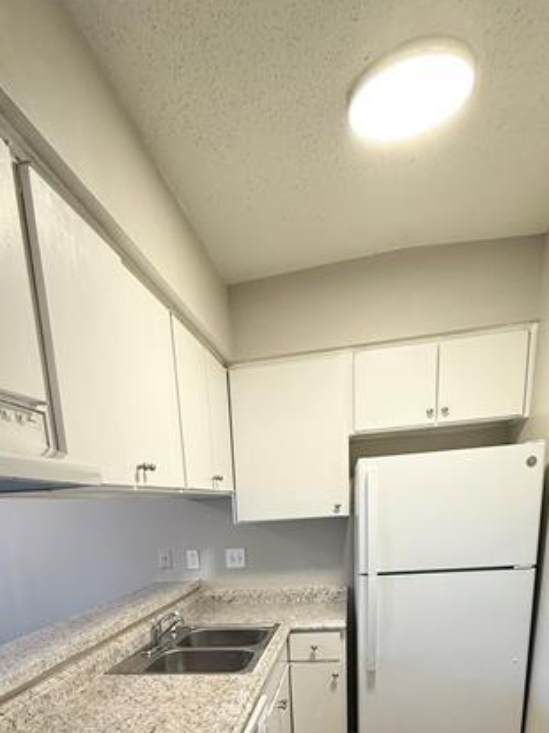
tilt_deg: -16.0
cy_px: 675
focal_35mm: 26
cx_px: 239
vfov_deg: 56.9
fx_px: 550
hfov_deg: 52.9
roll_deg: +3.8
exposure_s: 1/60
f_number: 2.2
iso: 200
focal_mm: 2.22
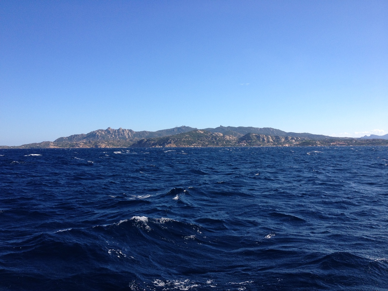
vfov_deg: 40.7
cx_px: 194
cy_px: 146
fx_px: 392
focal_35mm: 35
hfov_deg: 52.6
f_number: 2.4
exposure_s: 1/1381
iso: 64
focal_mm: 4.28
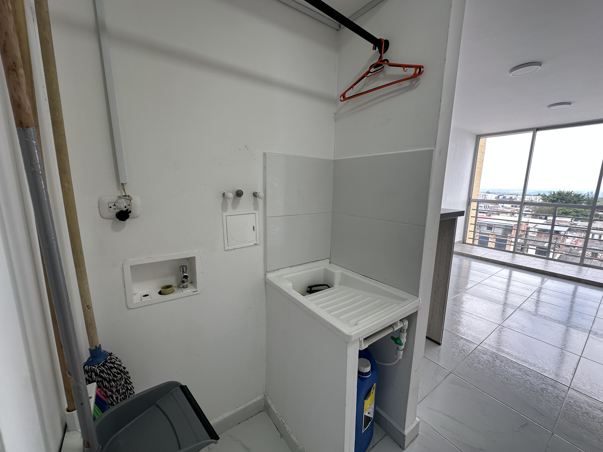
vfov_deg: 85.7
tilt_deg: -9.4
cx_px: 302
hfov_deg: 102.1
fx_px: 244
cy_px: 226
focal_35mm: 14
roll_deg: -1.6
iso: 64
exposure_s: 1/120
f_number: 2.2
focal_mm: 2.22
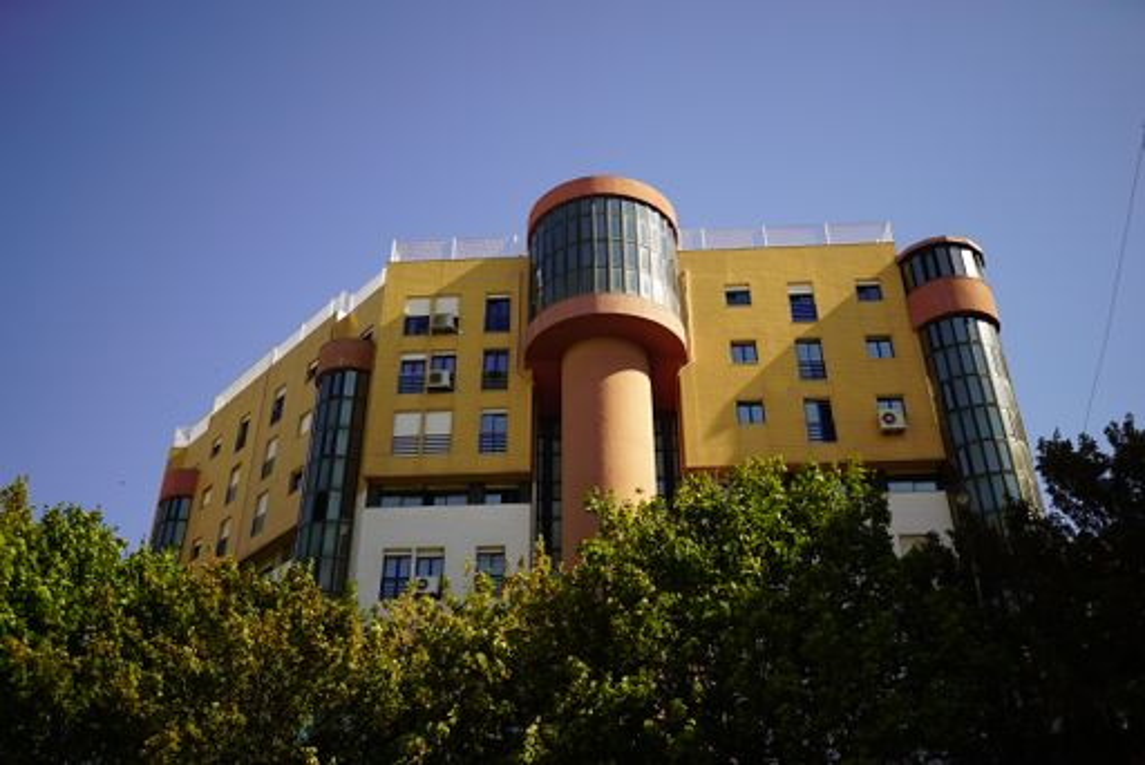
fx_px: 1114
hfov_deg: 54.4
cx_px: 572
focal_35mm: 35
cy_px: 382
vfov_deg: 37.9
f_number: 1.4
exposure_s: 1/8000
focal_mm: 35
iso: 100
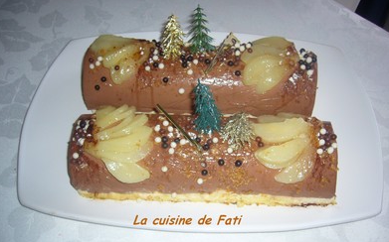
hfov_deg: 51.6
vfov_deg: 33.5
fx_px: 403
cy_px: 132
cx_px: 193
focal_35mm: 38
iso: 100
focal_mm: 5.8
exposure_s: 1/60
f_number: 2.8
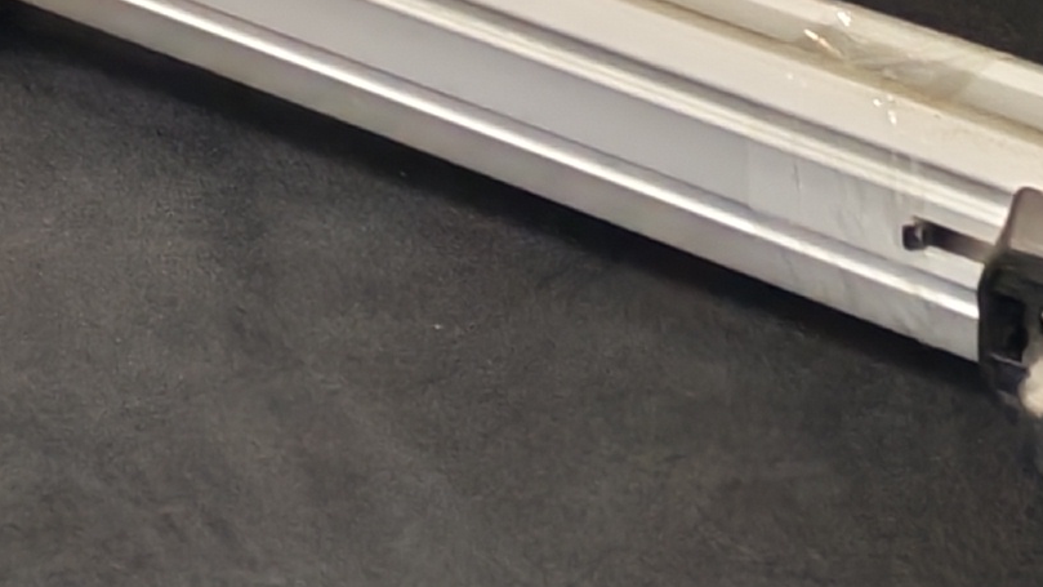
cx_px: -106
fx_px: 5033
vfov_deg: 6.4
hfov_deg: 11.7
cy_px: -764
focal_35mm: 182
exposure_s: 1/100
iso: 542
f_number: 1.9
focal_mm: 6.12
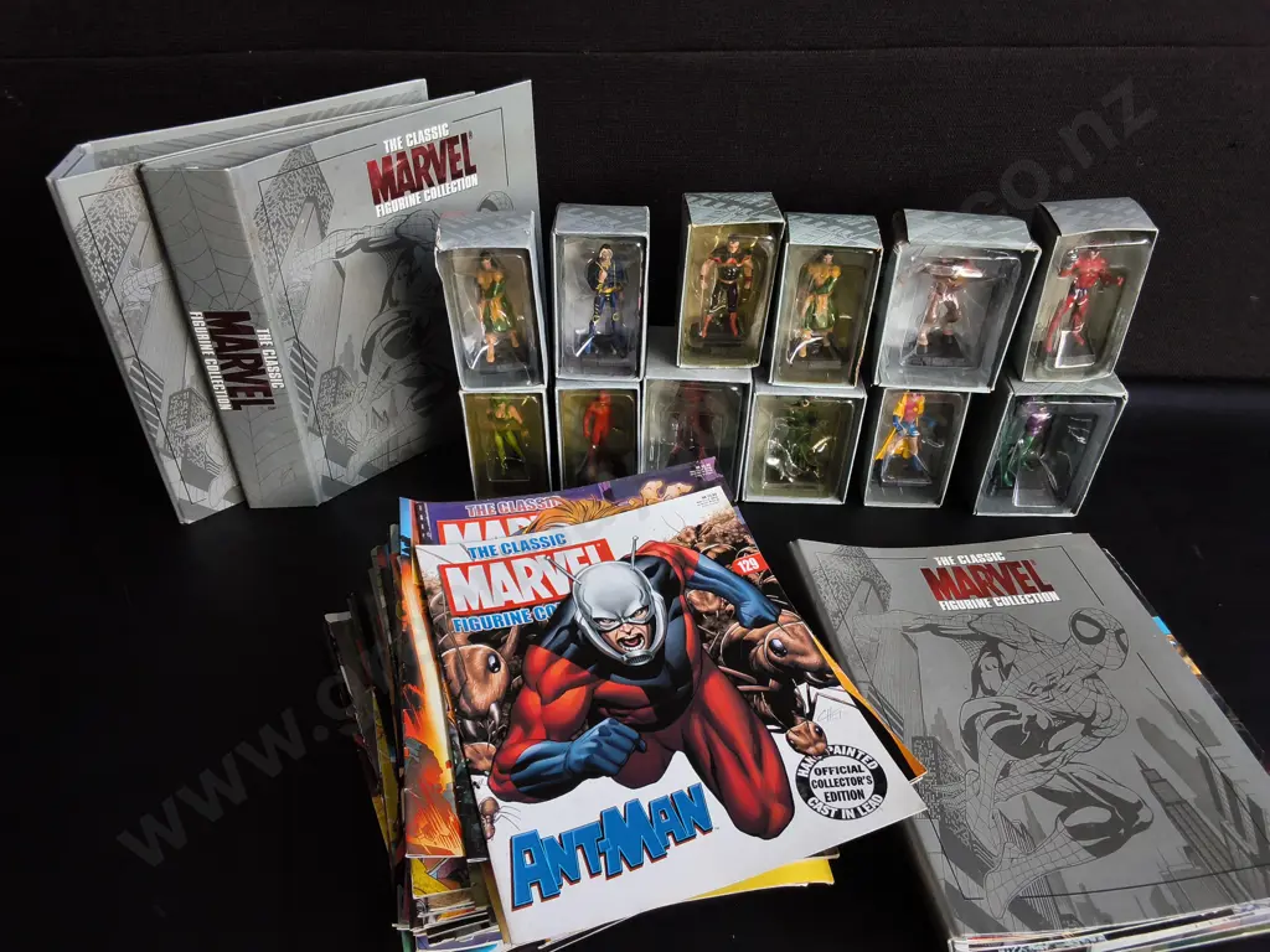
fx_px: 991
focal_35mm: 27
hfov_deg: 65.3
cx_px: 635
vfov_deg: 51.4
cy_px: 476
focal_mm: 2.87
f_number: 2
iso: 40
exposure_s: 1/100
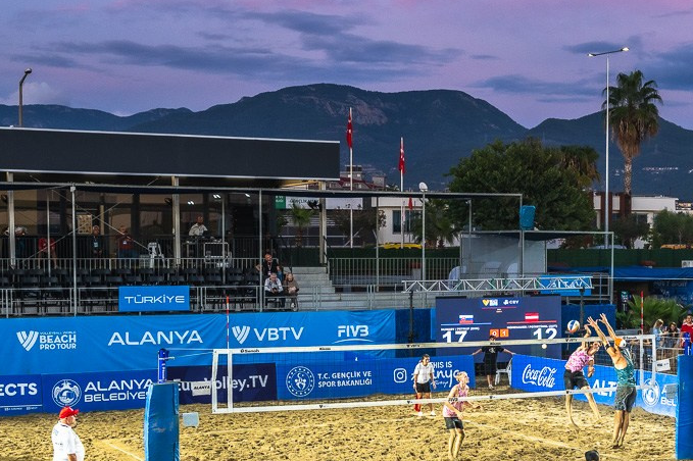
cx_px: 449
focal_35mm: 66
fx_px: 1270
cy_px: 331
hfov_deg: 30.3
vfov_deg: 20.5
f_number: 4
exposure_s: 1/320
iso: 640
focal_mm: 35
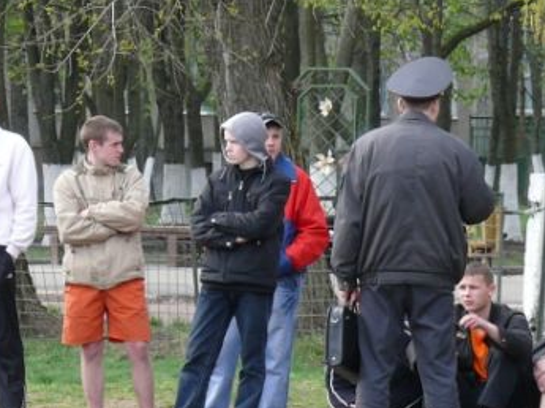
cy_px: 294
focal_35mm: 364
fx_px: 5725
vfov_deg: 4.1
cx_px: 400
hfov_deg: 5.4
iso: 100
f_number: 4
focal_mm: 26.7
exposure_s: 1/160
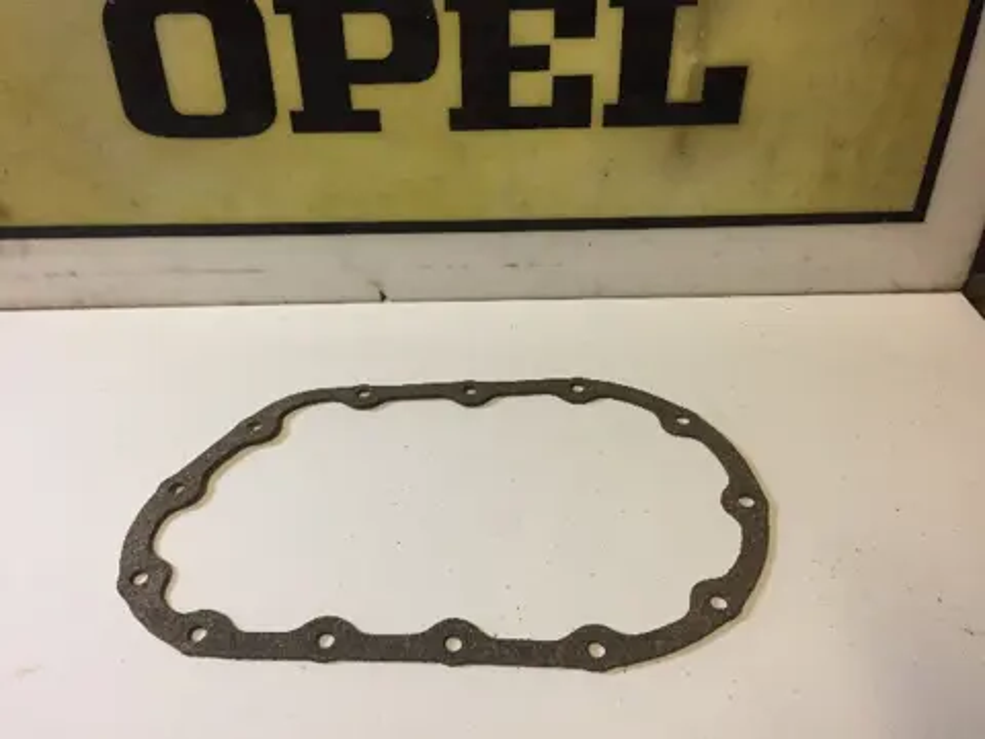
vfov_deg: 48.2
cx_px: 492
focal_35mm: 29
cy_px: 370
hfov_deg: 61.7
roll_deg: -0.9
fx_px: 825
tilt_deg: -40.2
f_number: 2.2
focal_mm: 4.15
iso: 250
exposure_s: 1/33
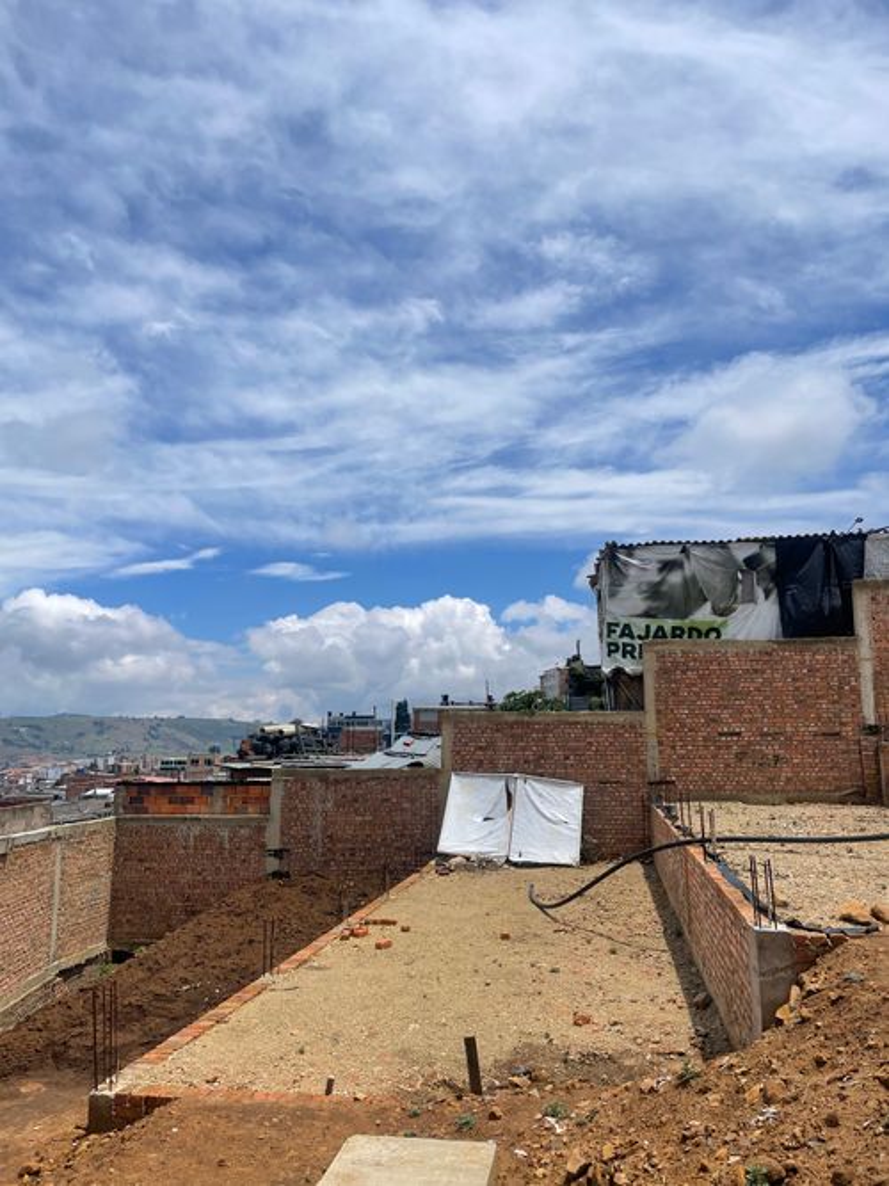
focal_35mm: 26
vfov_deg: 67.3
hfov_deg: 53.0
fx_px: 891
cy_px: 593
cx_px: 444
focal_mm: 4.2
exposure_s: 1/7813
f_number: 1.6
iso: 32
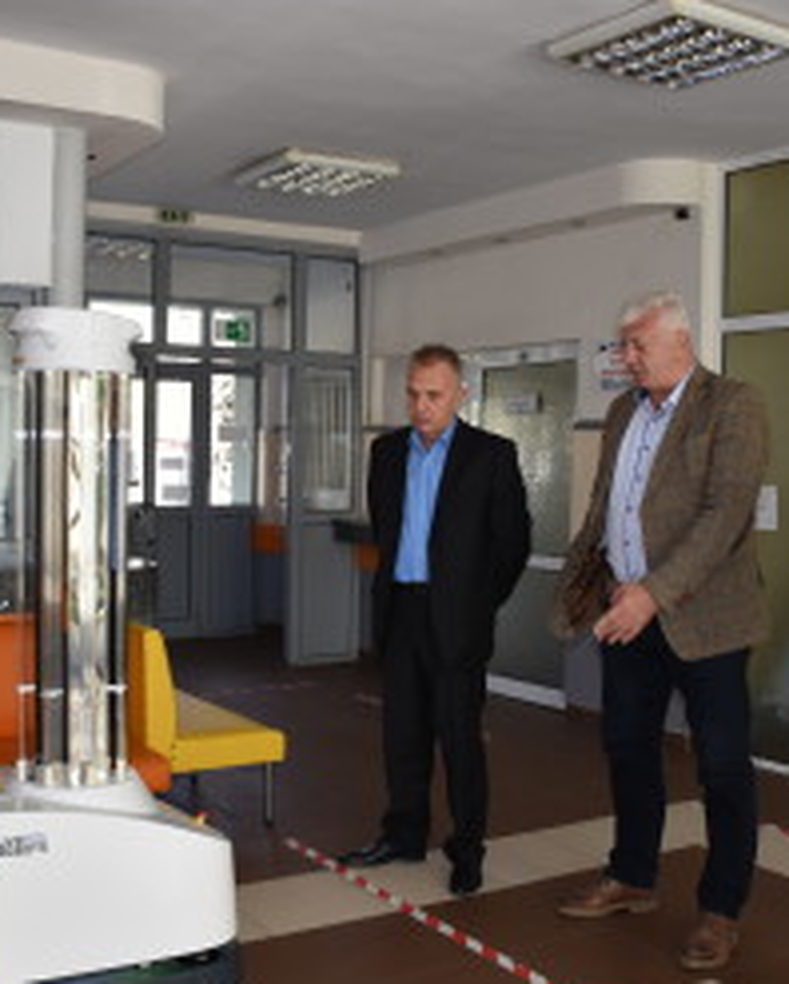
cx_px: 363
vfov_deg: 44.7
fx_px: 1195
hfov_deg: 36.5
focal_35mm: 41
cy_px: 518
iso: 250
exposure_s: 1/125
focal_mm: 18
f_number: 3.5
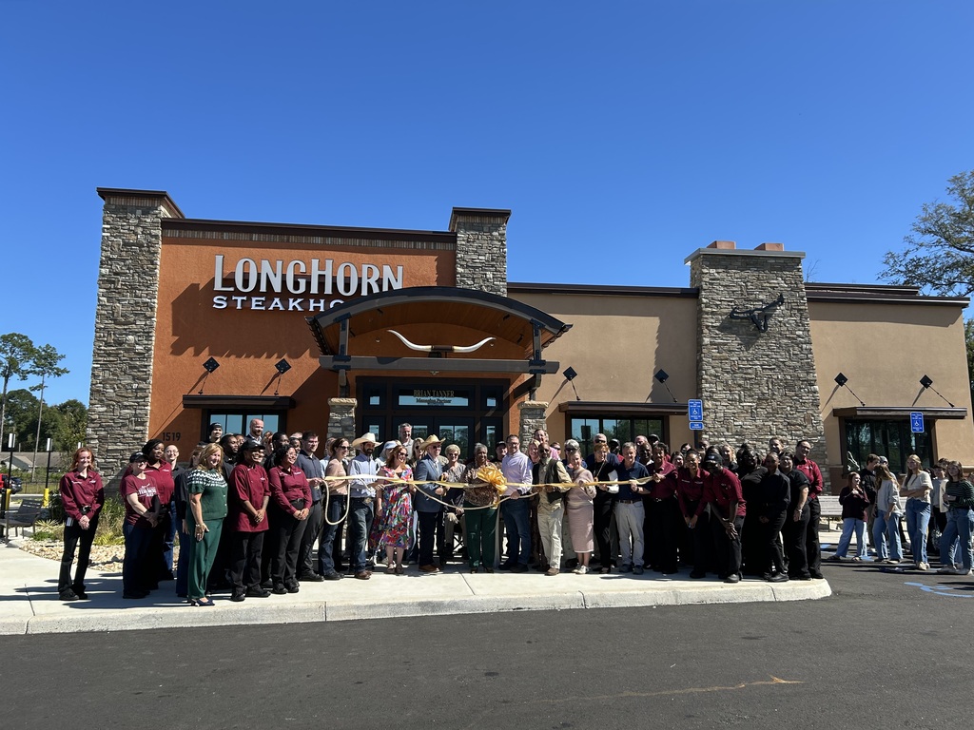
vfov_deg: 53.1
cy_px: 365
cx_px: 487
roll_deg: -0.1
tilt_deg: +7.8
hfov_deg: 67.3
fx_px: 732
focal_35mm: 26
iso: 50
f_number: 1.5
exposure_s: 1/2762
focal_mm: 5.7
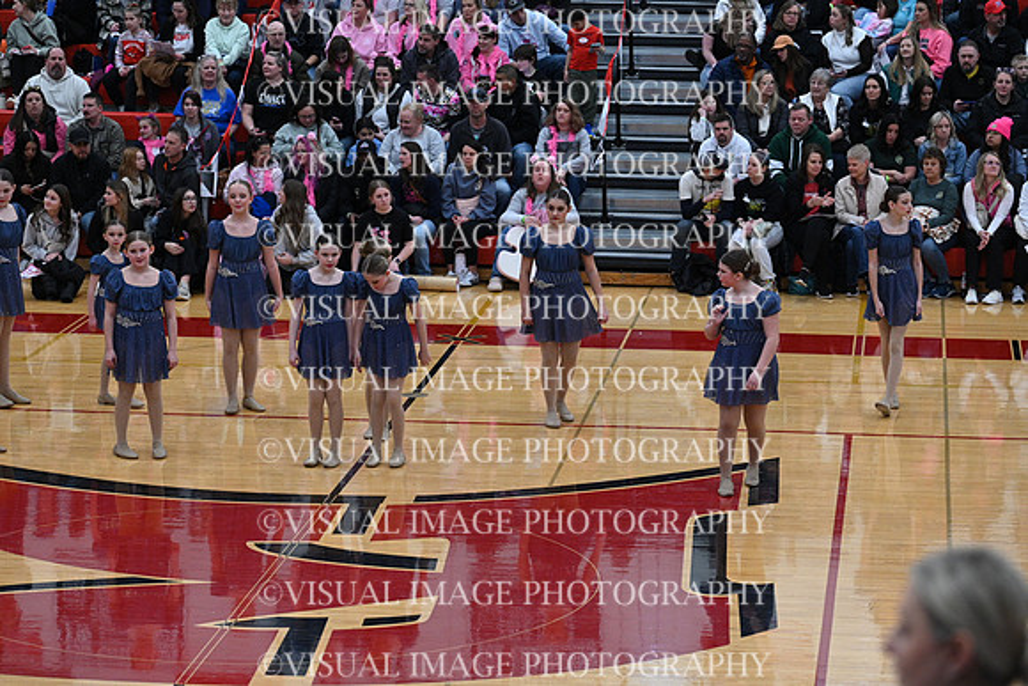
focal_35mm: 115
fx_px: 3285
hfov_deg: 17.8
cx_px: 514
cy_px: 343
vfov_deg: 11.9
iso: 4000
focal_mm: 115
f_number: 4
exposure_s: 1/400
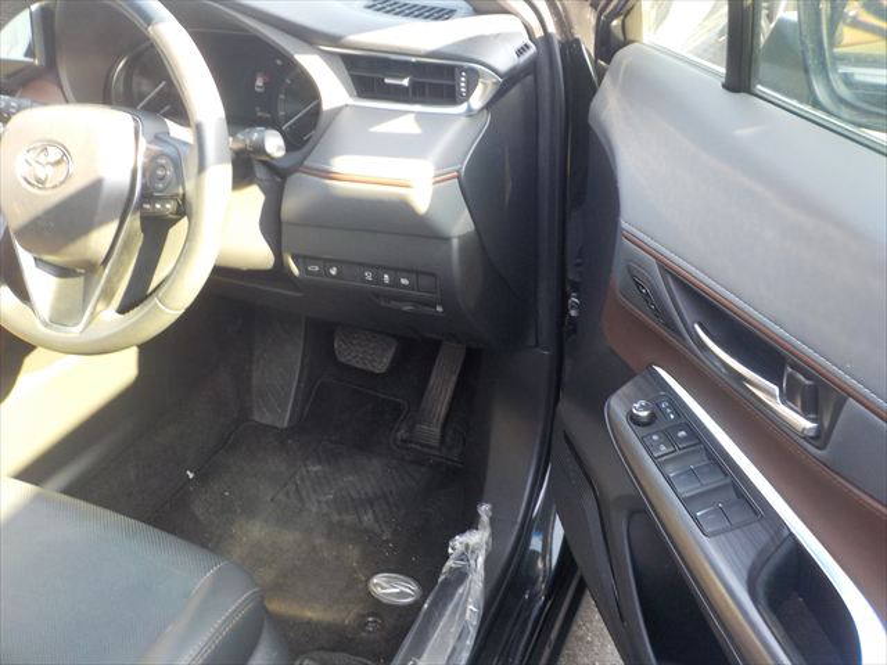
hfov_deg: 60.0
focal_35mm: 30
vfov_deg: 46.8
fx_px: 769
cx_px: 444
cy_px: 332
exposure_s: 1/30
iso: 140
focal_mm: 4.1
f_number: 3.3
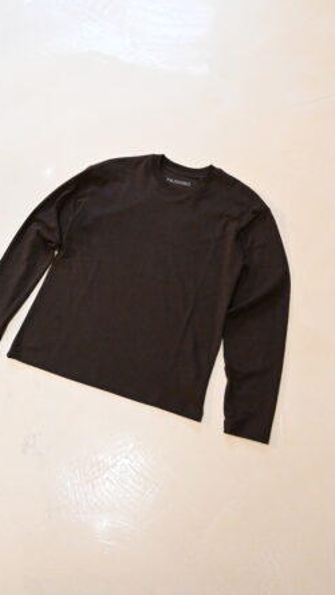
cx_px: 150
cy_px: 298
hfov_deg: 34.4
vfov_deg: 57.6
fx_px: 541
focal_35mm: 34
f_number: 10
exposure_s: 1/250
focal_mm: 21.5
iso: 16000
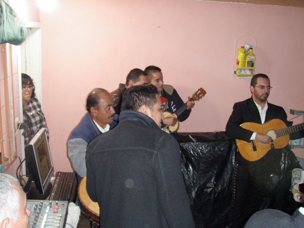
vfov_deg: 37.7
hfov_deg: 49.0
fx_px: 334
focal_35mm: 38
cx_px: 152
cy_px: 114
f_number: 3.5
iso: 400
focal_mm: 6.7
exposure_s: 1/30
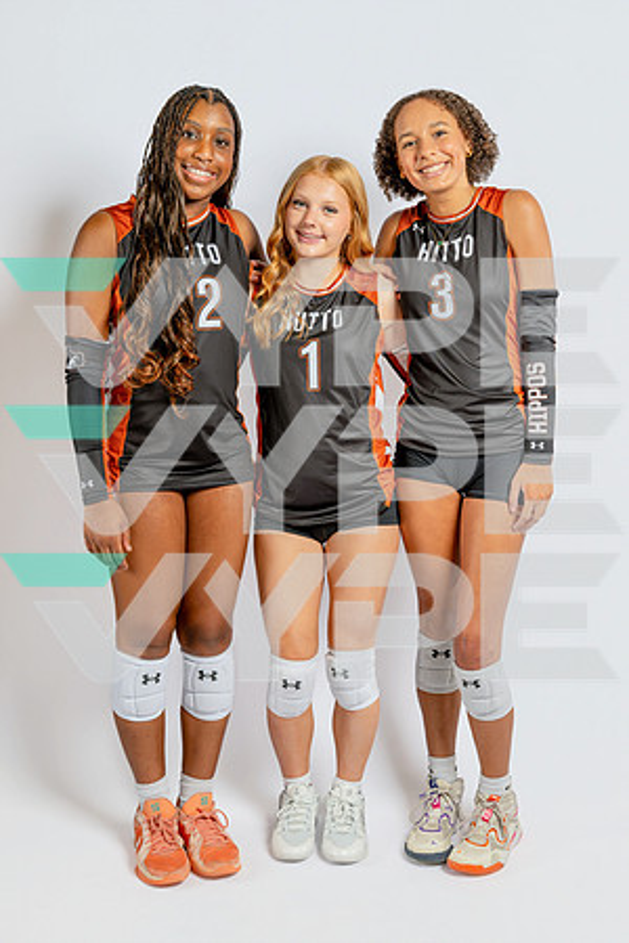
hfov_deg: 33.4
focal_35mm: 40
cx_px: 314
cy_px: 472
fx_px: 1048
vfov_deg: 48.5
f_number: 5.6
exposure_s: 1/400
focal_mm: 40
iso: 500
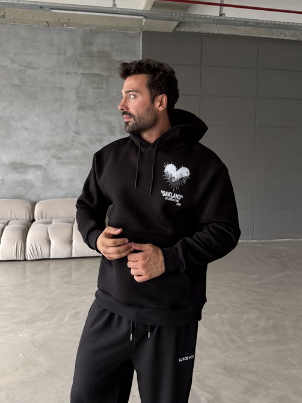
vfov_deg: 69.4
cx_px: 153
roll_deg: +1.4
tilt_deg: -0.7
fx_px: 291
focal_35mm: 25
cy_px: 196
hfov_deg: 54.9
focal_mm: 6.76
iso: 200
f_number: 1.78
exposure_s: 1/121
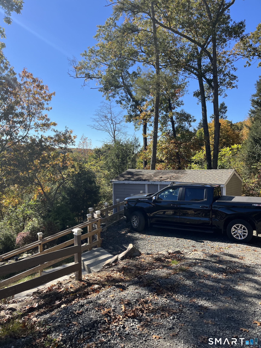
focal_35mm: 26
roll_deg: +1.5
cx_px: 130
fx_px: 261
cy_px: 174
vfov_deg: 67.3
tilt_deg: -5.1
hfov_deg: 53.1
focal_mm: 5.1
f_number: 1.6
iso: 50
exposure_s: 1/1672
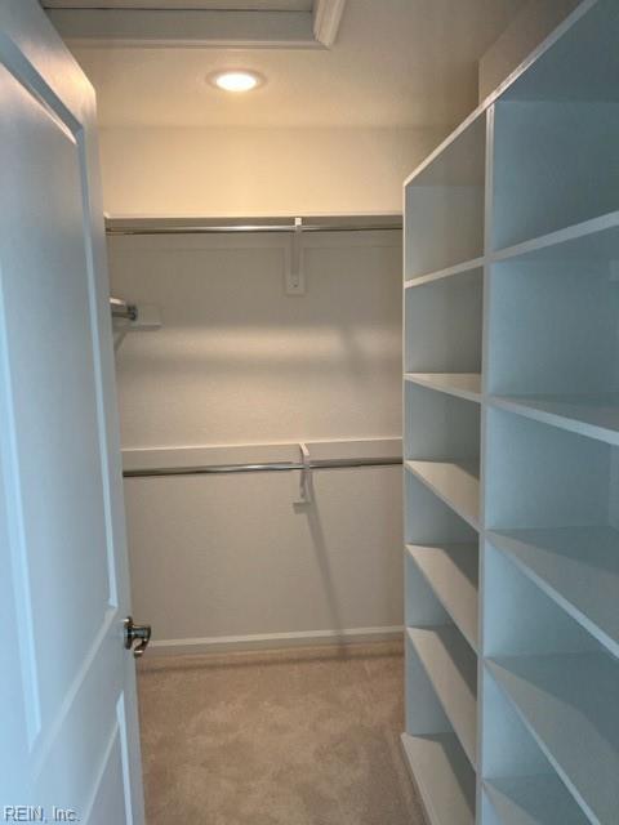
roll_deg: +1.4
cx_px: 310
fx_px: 620
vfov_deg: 67.3
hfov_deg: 53.1
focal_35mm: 26
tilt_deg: -8.3
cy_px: 412
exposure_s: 1/134
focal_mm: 5.7
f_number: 1.5
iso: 64
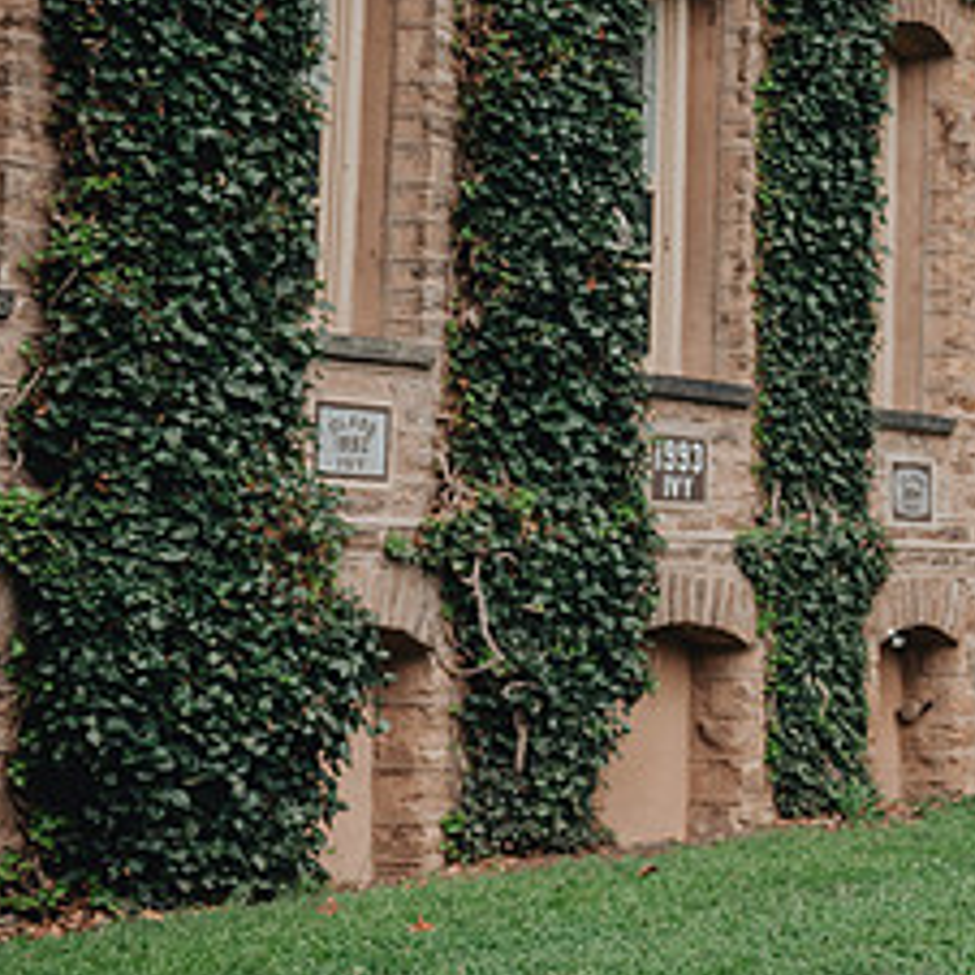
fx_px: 2741
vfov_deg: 20.1
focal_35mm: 86
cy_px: 324
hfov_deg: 19.1
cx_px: 1157
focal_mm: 36
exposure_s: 1/500
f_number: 3.2
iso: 400
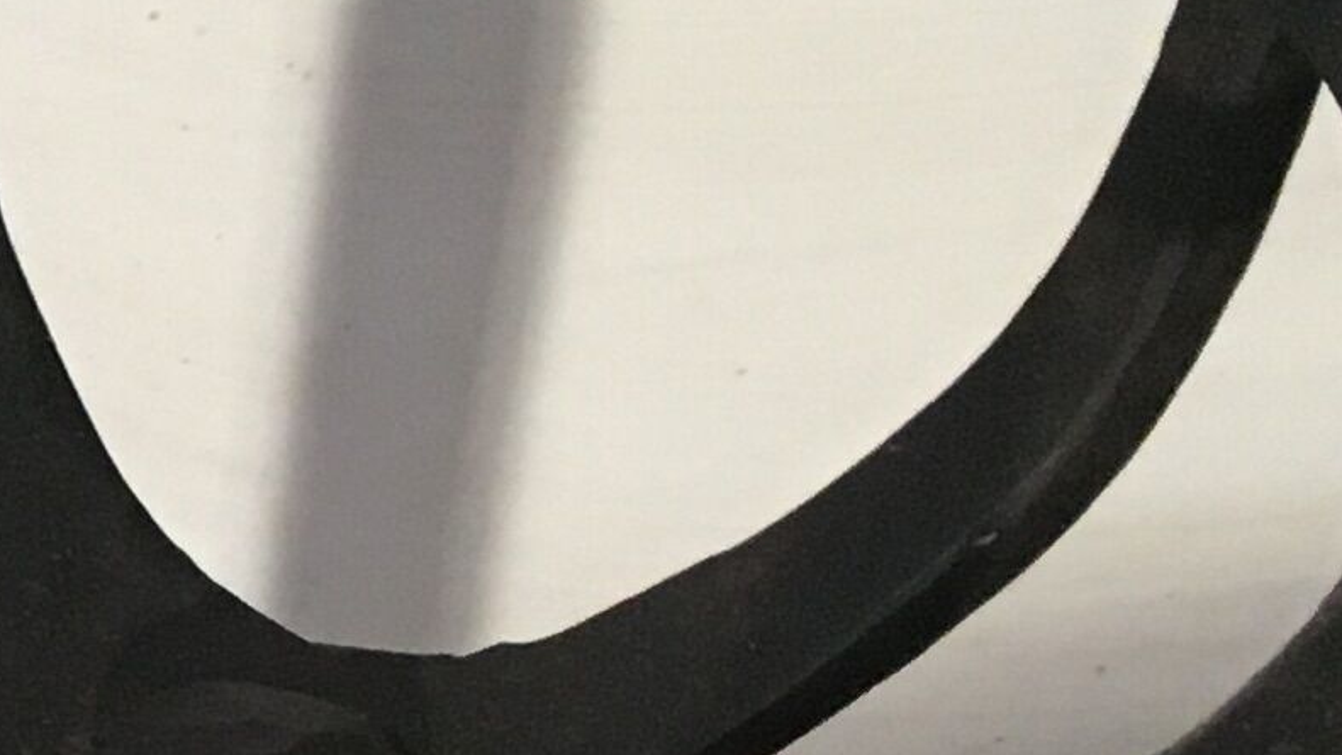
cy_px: 1054
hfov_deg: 11.8
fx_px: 5729
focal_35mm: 161
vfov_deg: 7.4
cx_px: -1451
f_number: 2.2
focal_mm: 4.15
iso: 160
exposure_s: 1/33
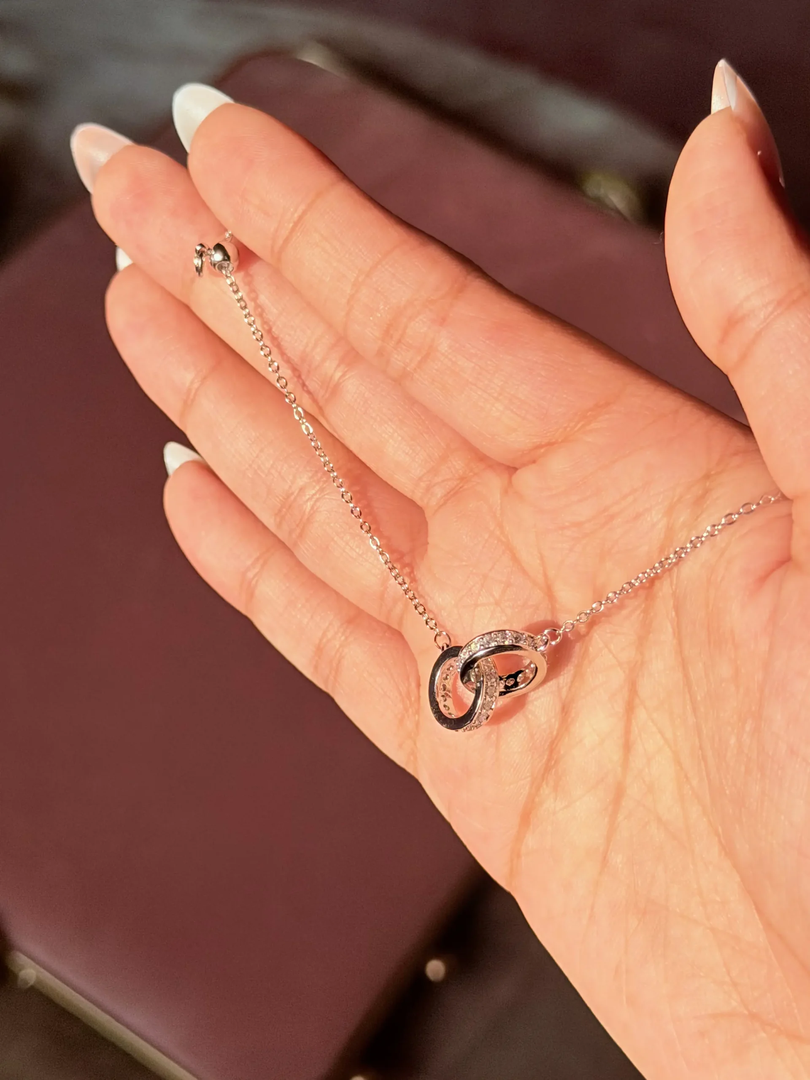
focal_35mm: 48
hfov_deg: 30.3
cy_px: 540
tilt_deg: -52.1
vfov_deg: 39.7
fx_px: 1498
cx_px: 405
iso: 64
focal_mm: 6.76
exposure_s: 1/3096
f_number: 1.78
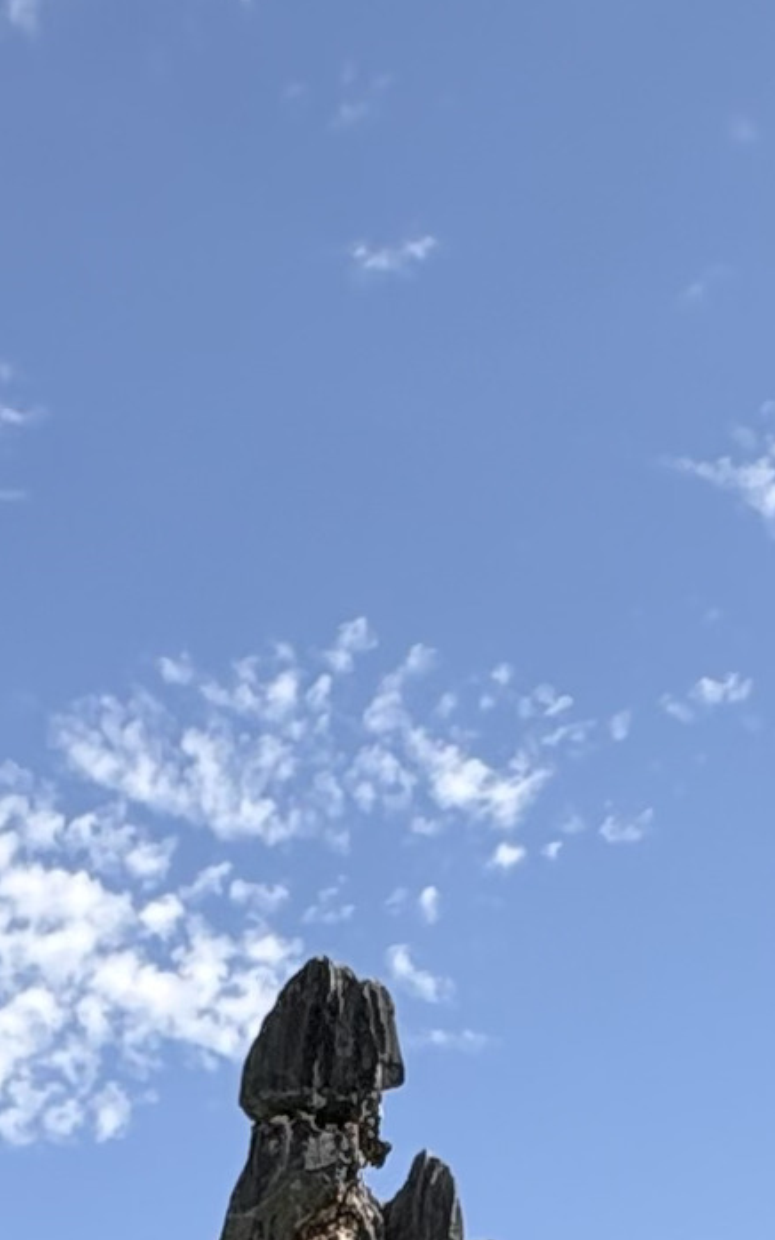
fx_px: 2874
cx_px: -144
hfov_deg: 14.9
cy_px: 2171
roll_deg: +0.0
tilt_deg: +1.2
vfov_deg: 19.1
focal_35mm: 85
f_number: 2.2
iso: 50
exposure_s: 1/1256
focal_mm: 2.22
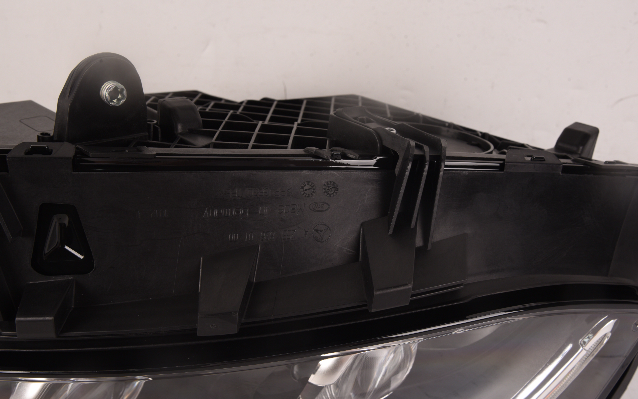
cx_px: 319
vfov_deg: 27.4
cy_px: 204
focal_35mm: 47
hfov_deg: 42.6
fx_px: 817
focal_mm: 46
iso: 100
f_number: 13
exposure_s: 1/80
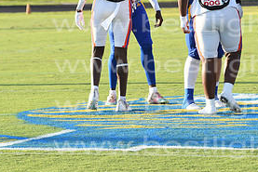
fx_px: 2366
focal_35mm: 330
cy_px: 5
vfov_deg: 4.2
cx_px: 265
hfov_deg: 6.2
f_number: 5.6
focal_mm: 105
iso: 220
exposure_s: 1/500
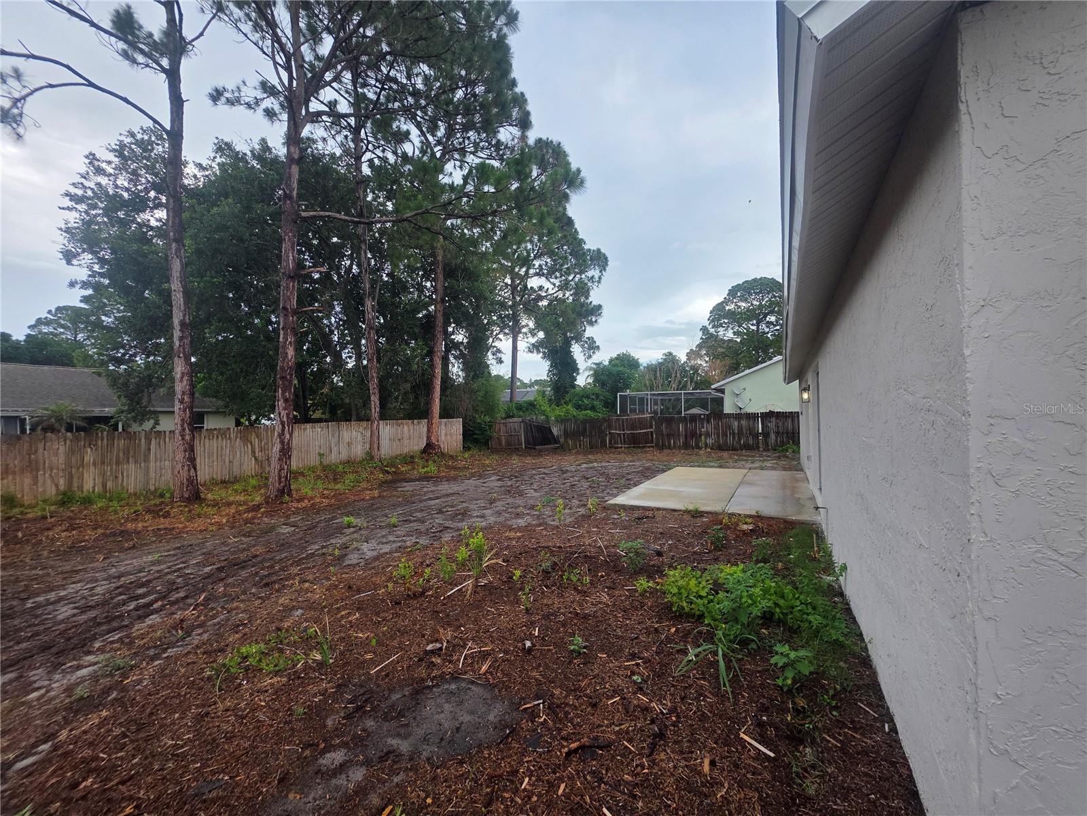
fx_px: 408
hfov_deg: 106.2
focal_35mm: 13
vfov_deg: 89.9
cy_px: 408
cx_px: 544
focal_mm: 2.2
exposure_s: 1/719
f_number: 1.9
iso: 80
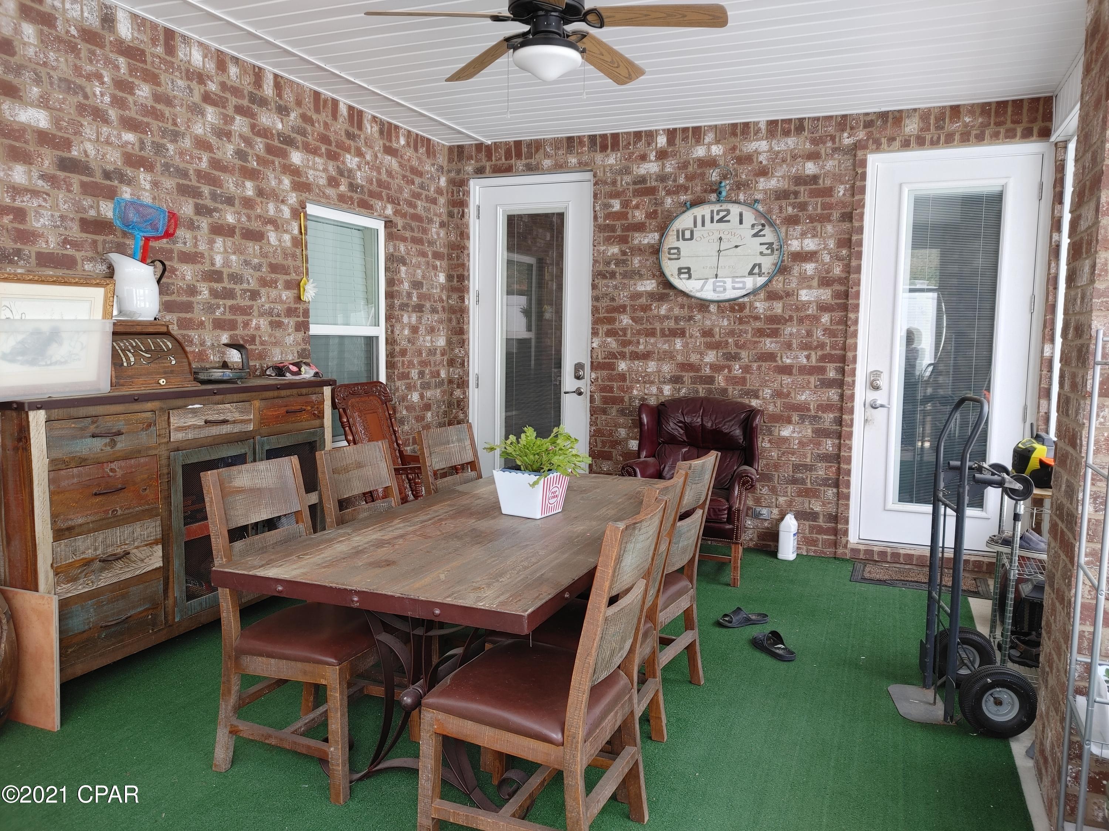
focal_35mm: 26
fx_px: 833
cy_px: 416
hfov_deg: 67.3
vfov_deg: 53.1
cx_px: 554
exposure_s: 1/60
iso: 50
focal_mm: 5.58
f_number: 1.8
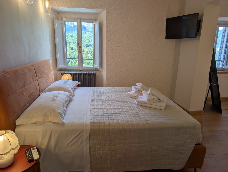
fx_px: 158
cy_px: 86
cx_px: 114
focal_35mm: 24
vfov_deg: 56.9
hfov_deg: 71.5
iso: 18
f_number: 1.68
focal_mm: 6.9
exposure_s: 1/113
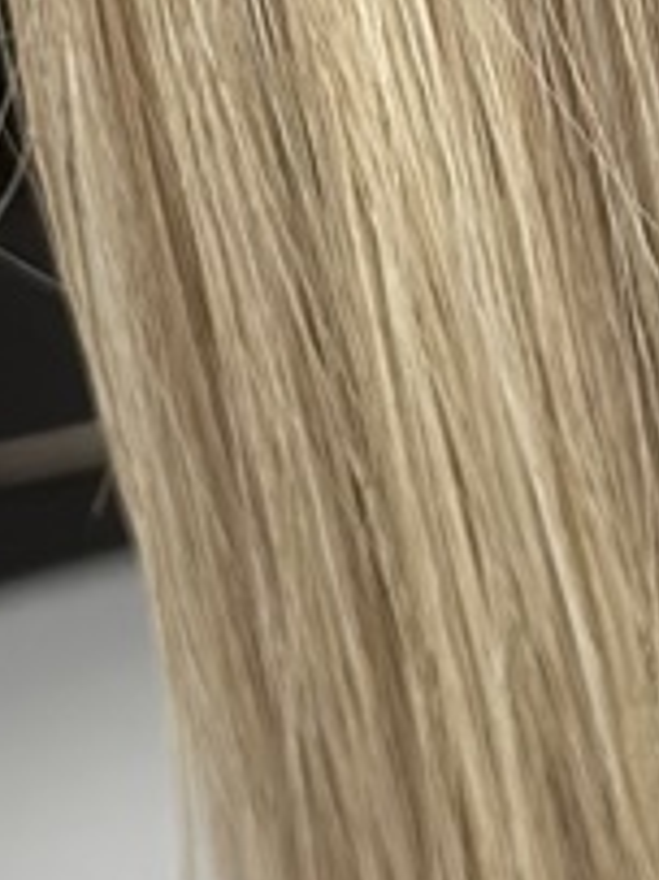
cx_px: 696
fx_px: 7267
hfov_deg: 5.2
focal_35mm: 286
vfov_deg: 6.8
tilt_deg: -50.6
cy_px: -715
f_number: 1.78
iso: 80
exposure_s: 1/221
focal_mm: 6.86
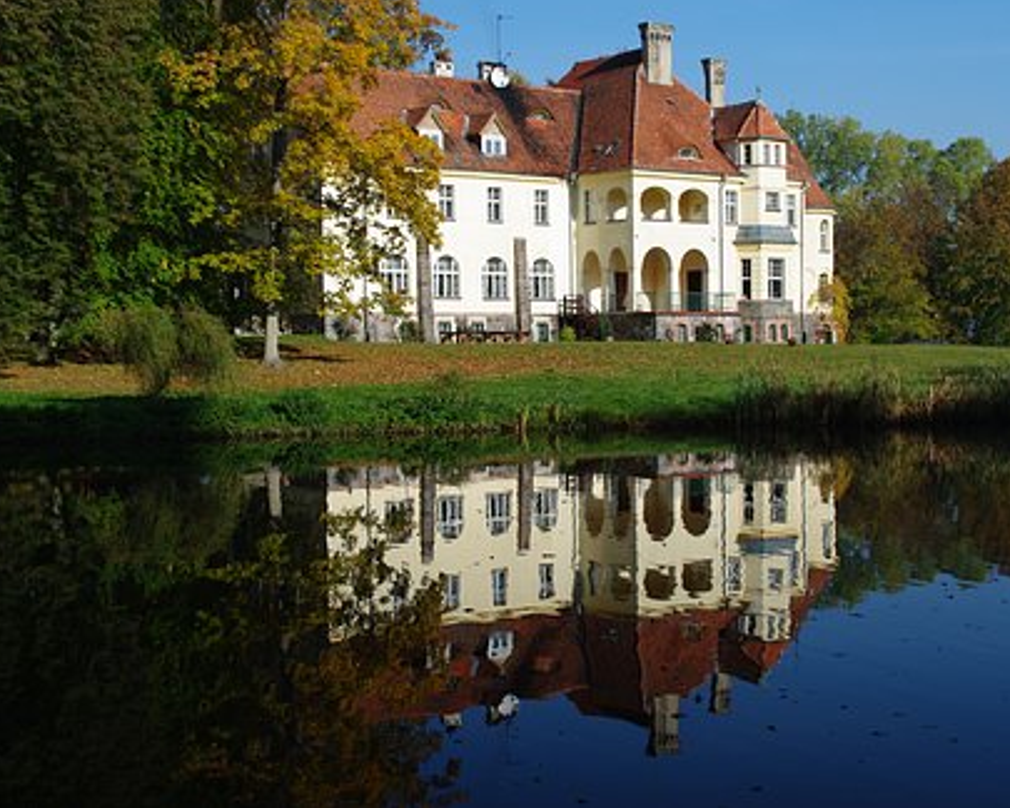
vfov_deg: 26.0
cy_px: 389
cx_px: 519
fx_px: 1751
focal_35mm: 59
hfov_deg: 32.2
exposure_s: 1/125
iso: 100
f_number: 5.6
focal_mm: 33
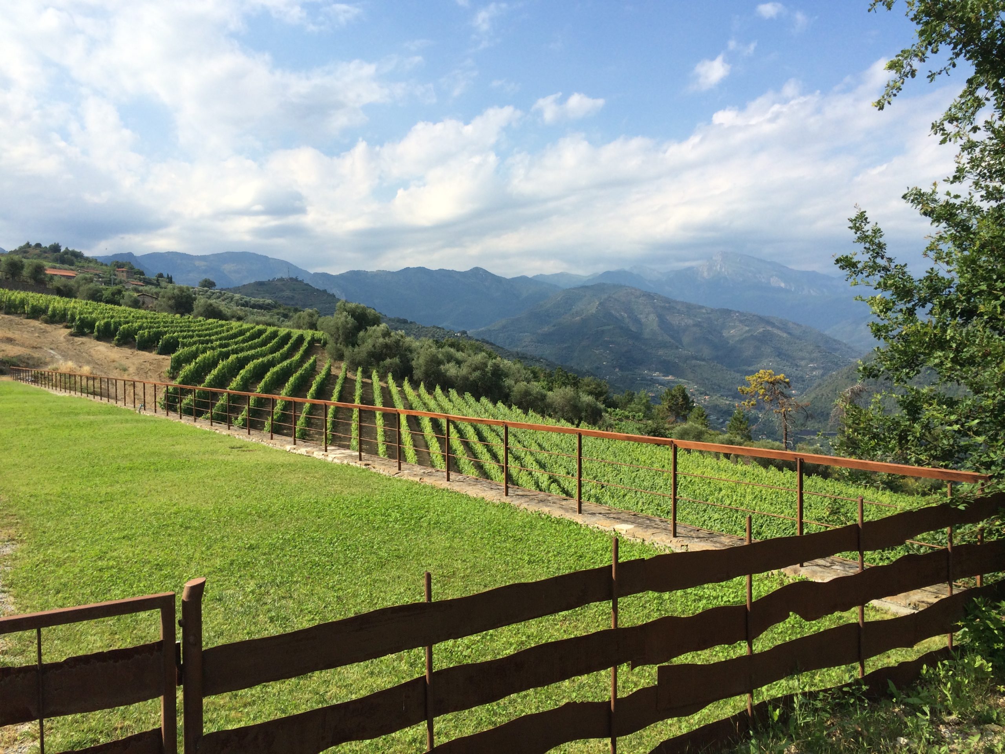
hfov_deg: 60.0
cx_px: 502
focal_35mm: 30
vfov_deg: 46.8
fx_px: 871
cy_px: 377
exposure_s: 1/2283
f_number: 2.2
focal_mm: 4.12
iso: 40
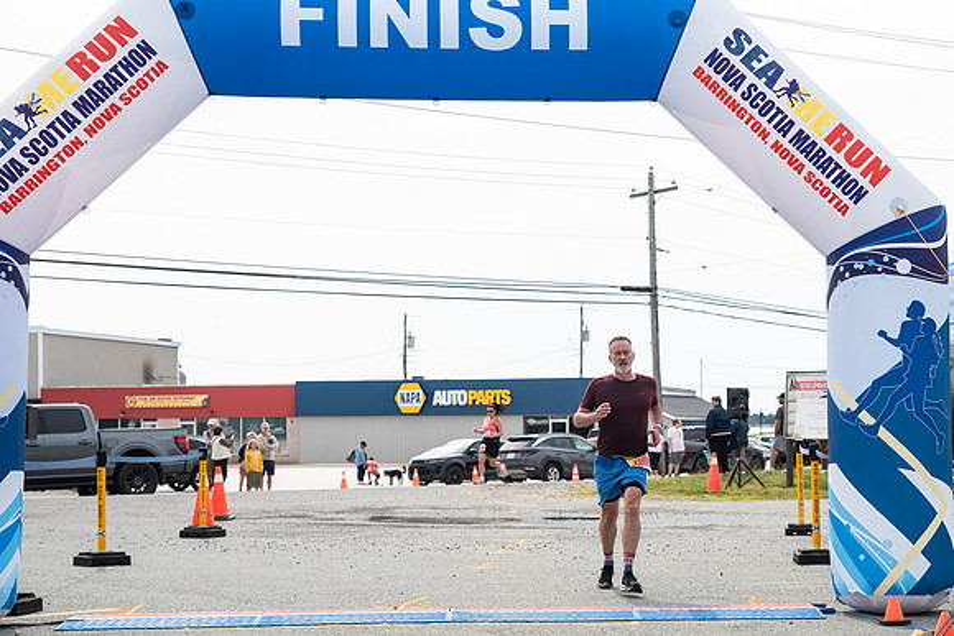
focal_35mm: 67
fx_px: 1787
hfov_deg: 29.8
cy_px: 404
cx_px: 605
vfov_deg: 20.2
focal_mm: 52
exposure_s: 1/3200
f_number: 4
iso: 800
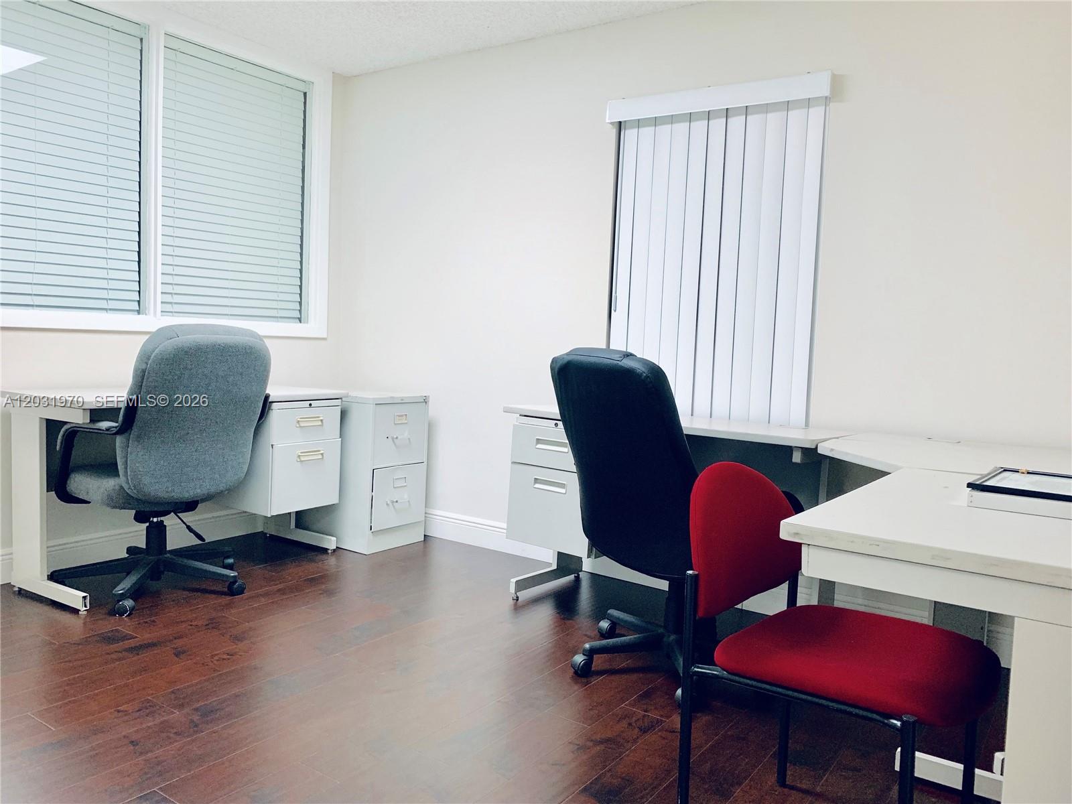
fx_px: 805
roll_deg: -2.1
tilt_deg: -4.5
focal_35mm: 26
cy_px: 402
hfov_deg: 67.3
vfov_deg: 53.1
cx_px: 536
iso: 80
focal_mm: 4.25
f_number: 1.8
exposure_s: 1/60
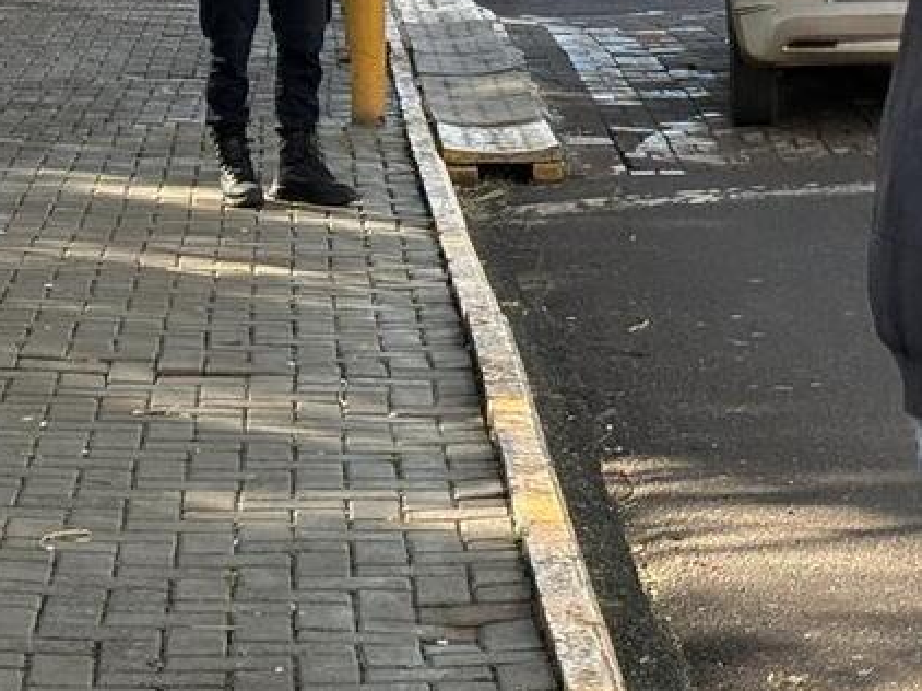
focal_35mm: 148
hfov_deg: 12.9
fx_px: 3940
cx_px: 1160
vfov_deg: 9.8
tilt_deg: -3.3
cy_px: -241
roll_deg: -0.4
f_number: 1.6
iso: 32
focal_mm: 5.96
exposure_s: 1/466
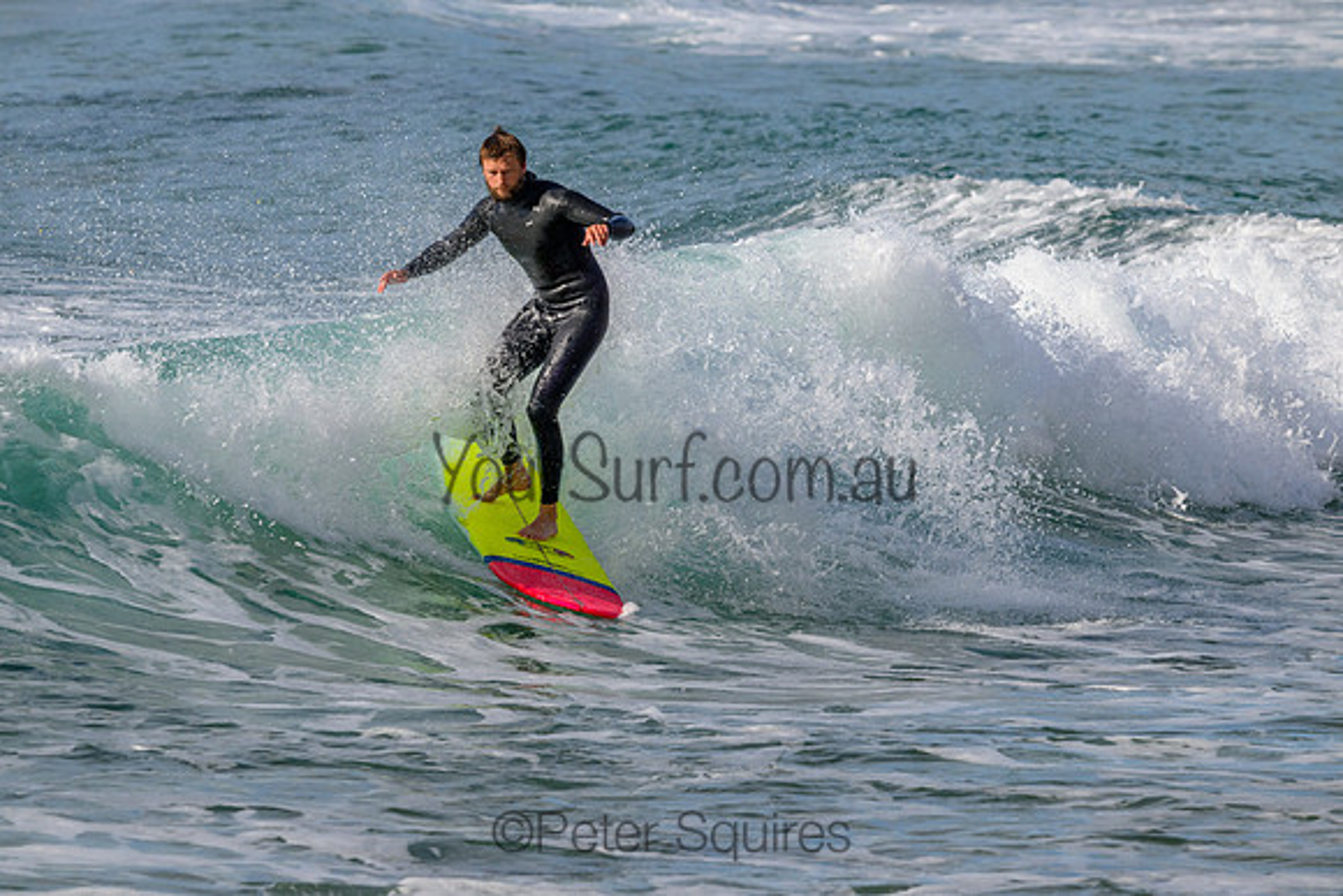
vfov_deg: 3.1
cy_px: 448
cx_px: 672
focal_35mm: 450
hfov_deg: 4.6
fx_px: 16791
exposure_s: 1/2000
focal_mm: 450
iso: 1100
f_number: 11
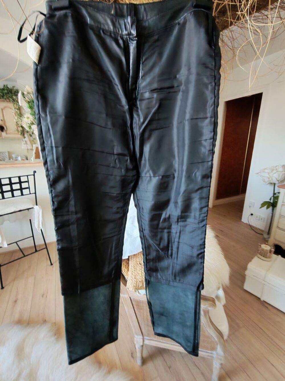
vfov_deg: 94.5
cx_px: 142
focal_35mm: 16
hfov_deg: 78.1
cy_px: 190
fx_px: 176
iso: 125
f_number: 2.2
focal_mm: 1.96
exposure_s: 1/33
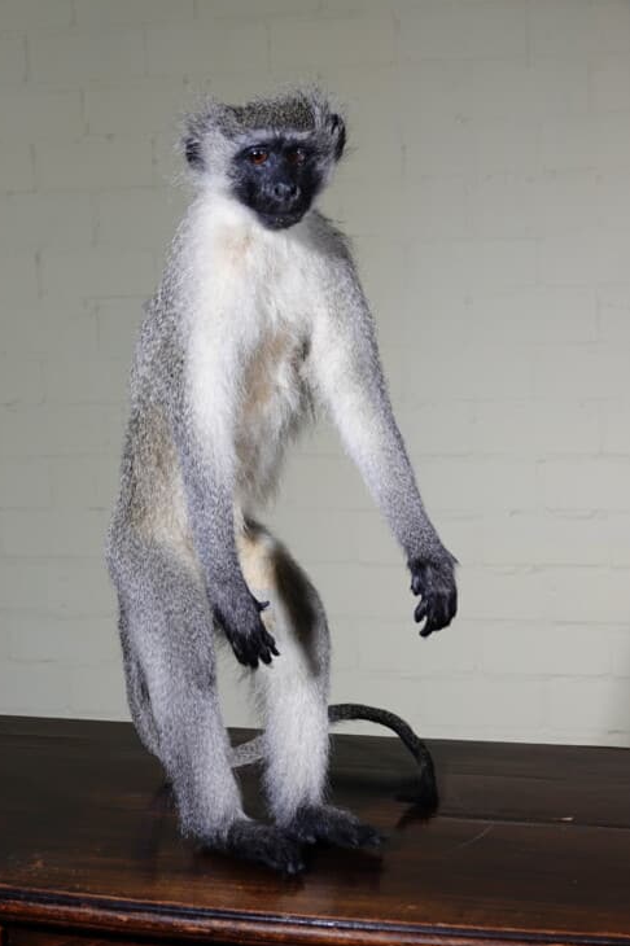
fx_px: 1944
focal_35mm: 74
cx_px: 310
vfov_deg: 27.4
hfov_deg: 18.4
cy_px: 474
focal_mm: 26.42
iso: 100
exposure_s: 1/125
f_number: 3.5
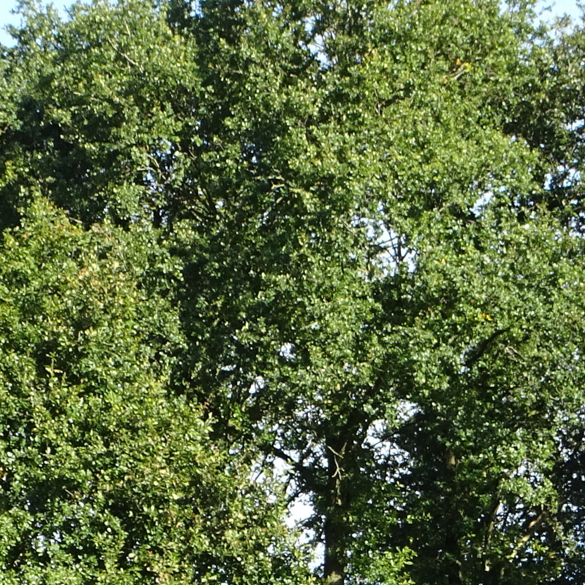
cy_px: 845
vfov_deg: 8.3
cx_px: 381
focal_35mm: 207
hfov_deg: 8.4
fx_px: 3958
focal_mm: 9.52
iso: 80
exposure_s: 1/160
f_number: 4.5
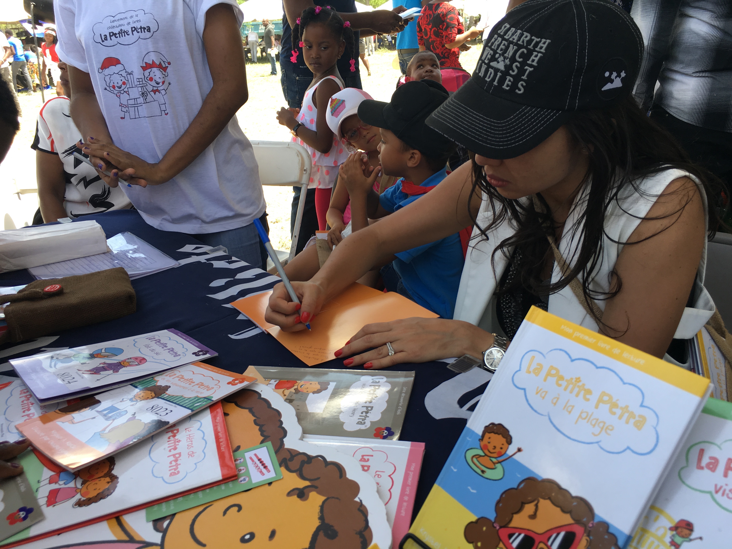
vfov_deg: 48.2
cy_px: 274
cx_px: 366
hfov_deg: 61.7
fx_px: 613
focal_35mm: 29
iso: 25
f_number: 2.2
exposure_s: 1/205
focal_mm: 4.15
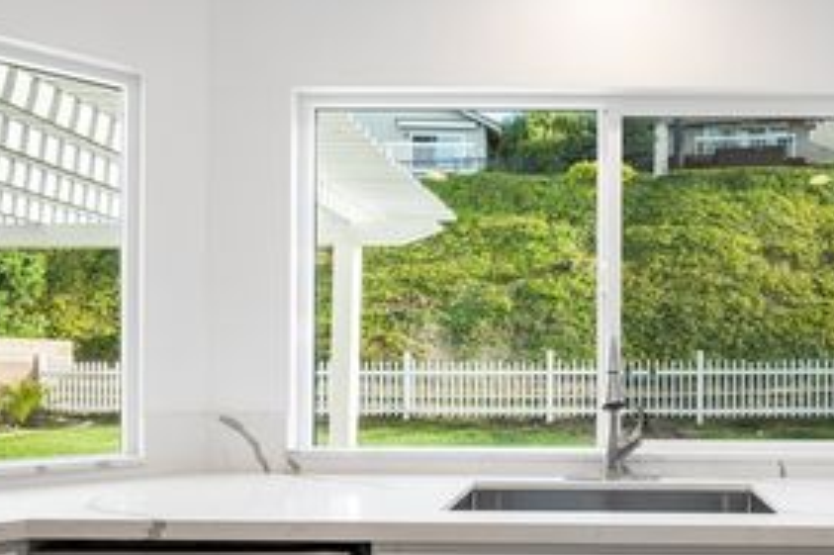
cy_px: 367
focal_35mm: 32
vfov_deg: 40.6
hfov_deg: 56.4
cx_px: 605
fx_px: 741
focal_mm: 18
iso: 100
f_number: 6.3
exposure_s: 1/30
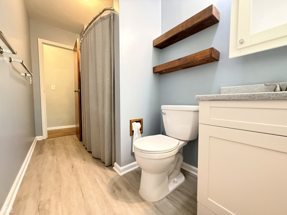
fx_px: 116
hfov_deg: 102.1
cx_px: 144
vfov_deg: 85.7
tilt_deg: -2.7
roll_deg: +0.0
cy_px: 108
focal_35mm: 14
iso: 640
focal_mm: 2.22
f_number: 2.2
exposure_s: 1/60
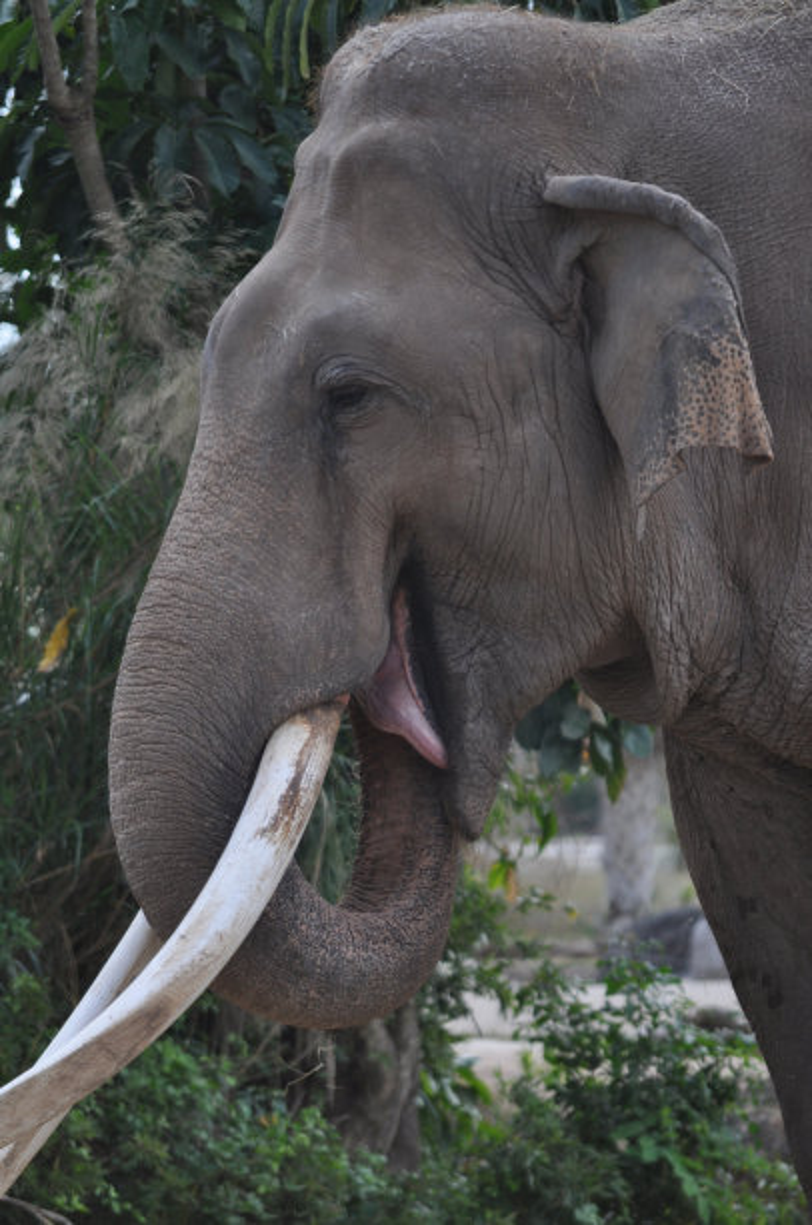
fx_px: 10184
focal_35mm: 300
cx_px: 406
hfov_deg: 4.6
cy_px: 612
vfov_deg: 6.9
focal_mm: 200
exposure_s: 1/500
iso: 320
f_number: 5.6
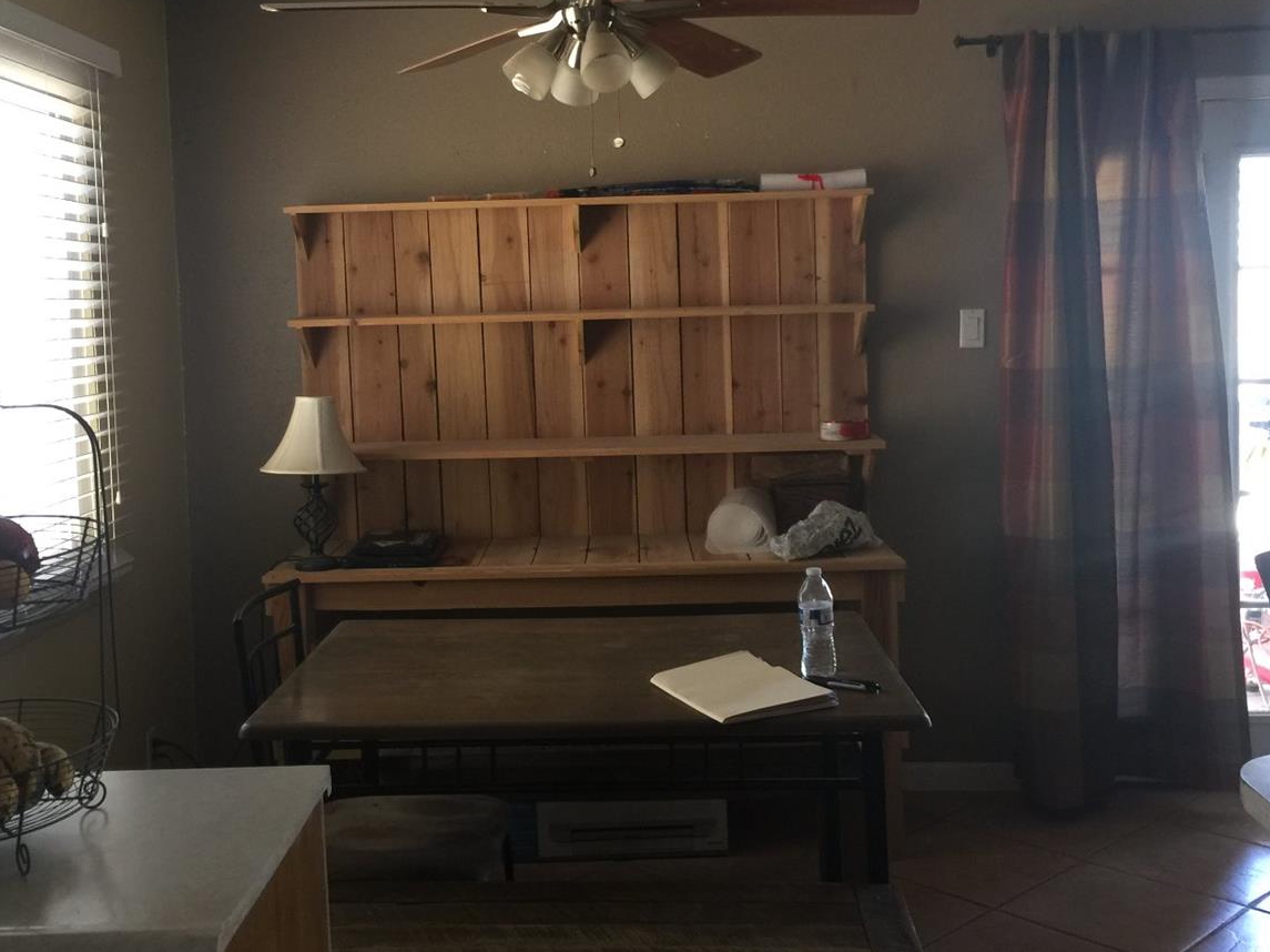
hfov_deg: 48.9
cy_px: 415
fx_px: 1394
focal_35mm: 38
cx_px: 585
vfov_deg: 37.6
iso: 64
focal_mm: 4.15
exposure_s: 1/15
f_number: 2.2
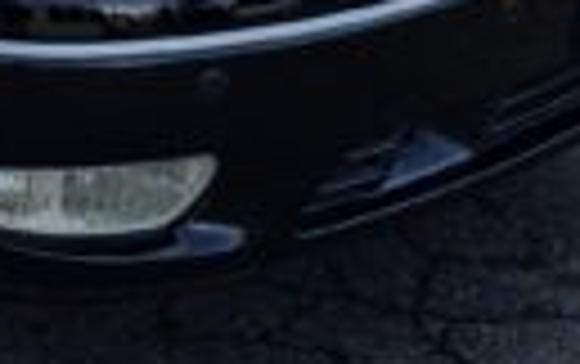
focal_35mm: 142
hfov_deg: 13.9
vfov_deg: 9.0
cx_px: -243
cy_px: -222
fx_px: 2248
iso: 80
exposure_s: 1/4145
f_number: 1.7
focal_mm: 6.3
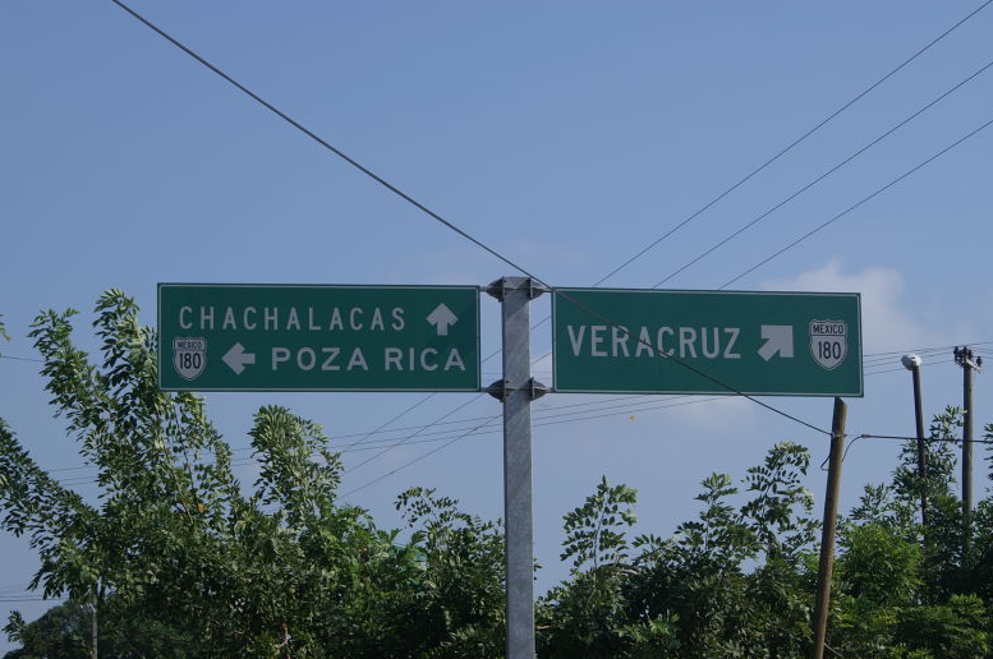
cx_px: 496
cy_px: 325
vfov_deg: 12.6
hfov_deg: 18.9
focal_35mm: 108
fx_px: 2975
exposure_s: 1/250
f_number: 11
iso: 100
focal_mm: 70
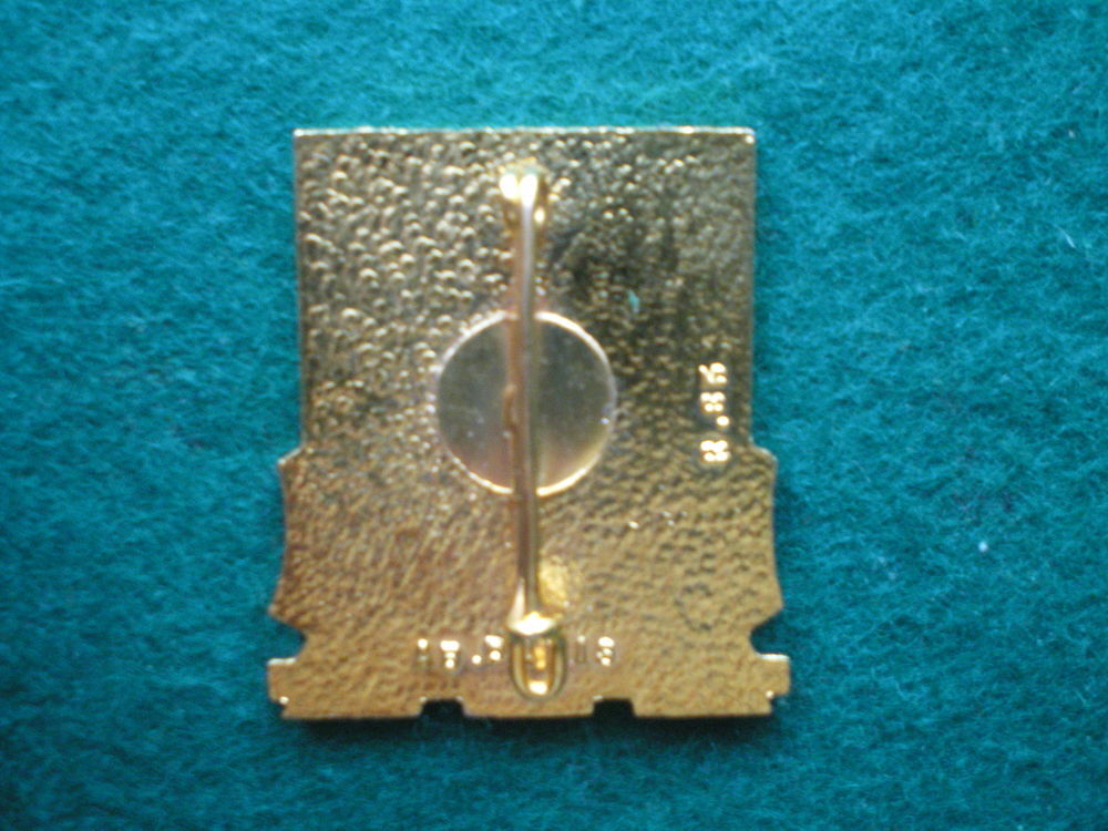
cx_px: 554
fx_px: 1216
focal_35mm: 38
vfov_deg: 37.7
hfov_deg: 49.0
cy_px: 416
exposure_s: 1/8
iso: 400
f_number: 3.1
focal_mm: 6.3
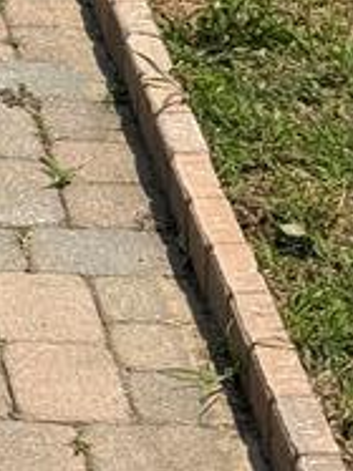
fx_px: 3580
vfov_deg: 7.3
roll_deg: +0.6
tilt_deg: -12.3
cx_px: -610
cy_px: -451
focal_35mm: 263
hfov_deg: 5.4
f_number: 1.78
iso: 64
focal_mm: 6.76
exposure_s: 1/5587
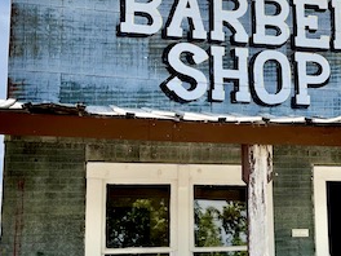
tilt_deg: +8.0
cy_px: 162
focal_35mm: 59
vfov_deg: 24.7
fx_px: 581
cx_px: 256
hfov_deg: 32.1
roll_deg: +0.5
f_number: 1.6
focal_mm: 5.1
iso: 32
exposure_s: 1/2433
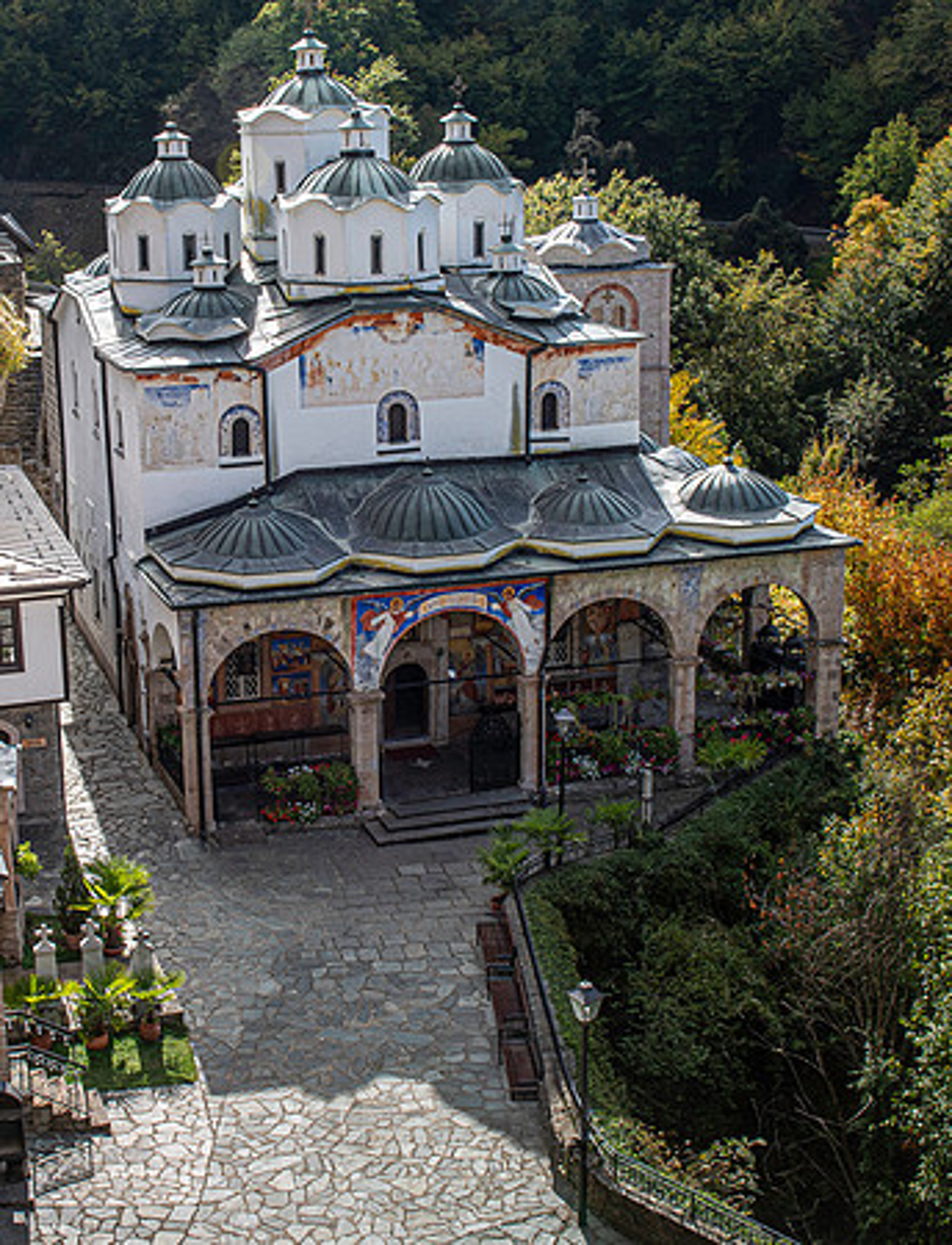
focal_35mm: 54
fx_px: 1958
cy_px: 573
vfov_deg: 35.3
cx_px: 321
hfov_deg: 27.2
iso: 100
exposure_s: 1/100
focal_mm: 31
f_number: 11
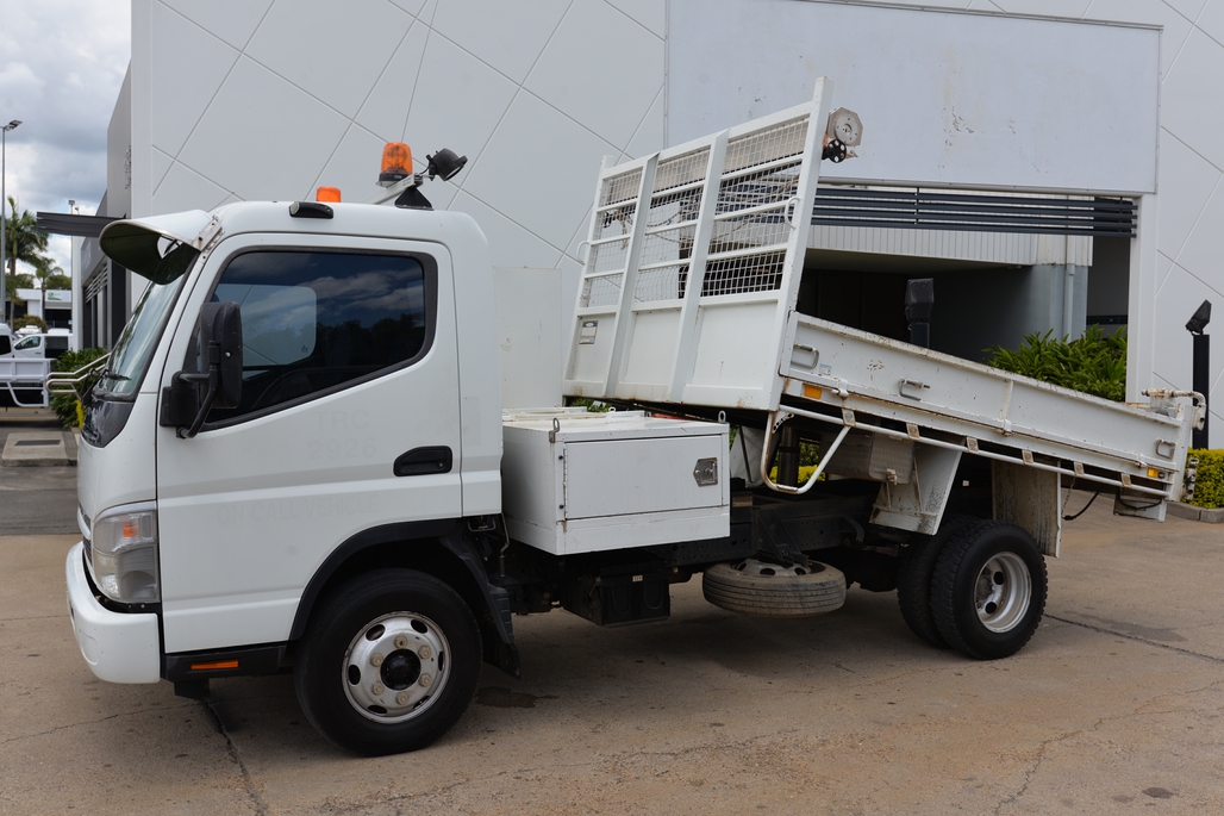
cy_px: 408
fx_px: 1088
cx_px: 612
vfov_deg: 41.1
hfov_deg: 58.7
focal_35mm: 32
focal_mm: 32
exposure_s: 1/250
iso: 110
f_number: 8
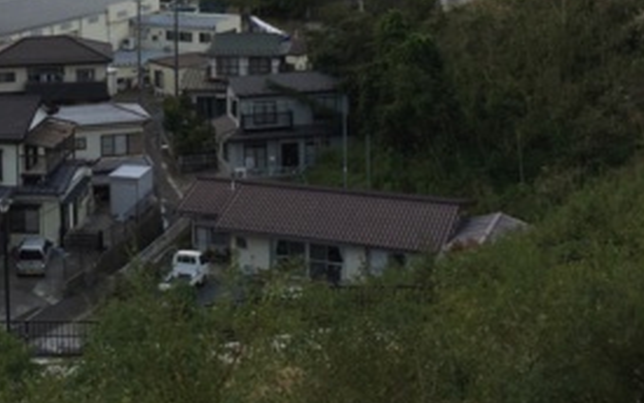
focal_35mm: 67
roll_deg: +1.0
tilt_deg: -6.8
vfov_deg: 18.8
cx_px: 169
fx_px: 1176
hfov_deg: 30.2
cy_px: -28
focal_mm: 4.15
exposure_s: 1/335
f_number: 2.2
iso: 32
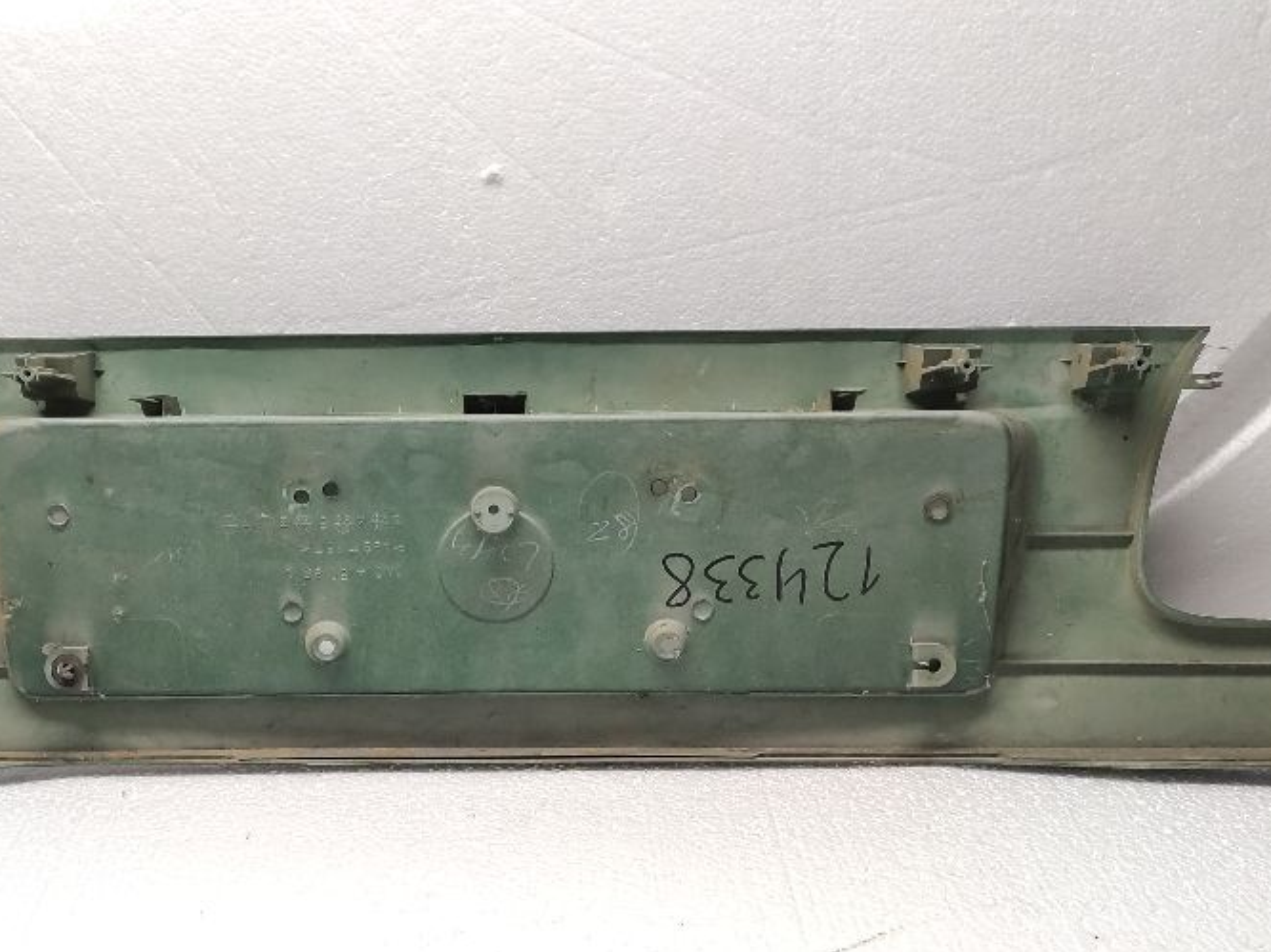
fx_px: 1468
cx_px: 506
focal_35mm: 40
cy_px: 595
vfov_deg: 35.7
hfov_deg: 46.5
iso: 264
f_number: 1.75
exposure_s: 1/40
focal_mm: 4.77
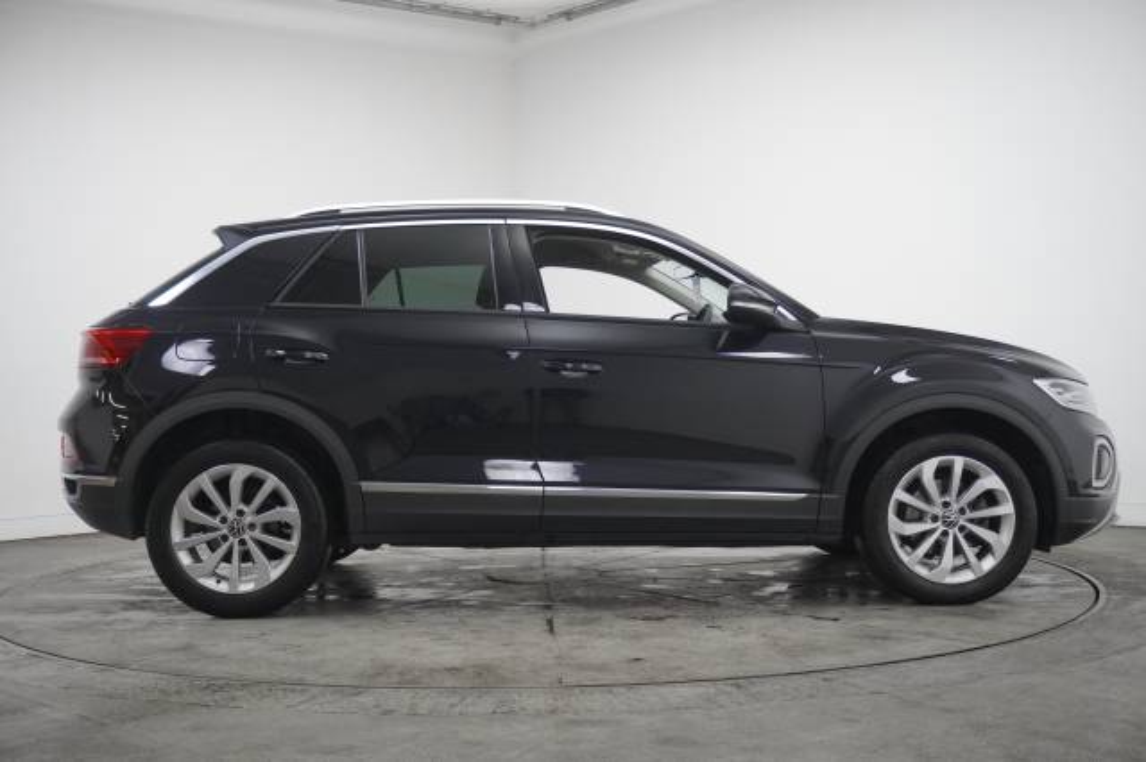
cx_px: 573
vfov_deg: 31.9
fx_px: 1336
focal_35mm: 42
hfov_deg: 46.4
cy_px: 381
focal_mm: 28
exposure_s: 1/200
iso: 2500
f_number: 4.5
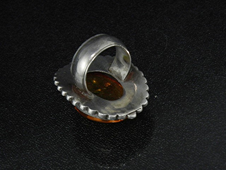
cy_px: 85
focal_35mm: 102
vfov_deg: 14.5
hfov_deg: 19.3
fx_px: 666
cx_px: 113
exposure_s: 1/30
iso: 800
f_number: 9
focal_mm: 18.3
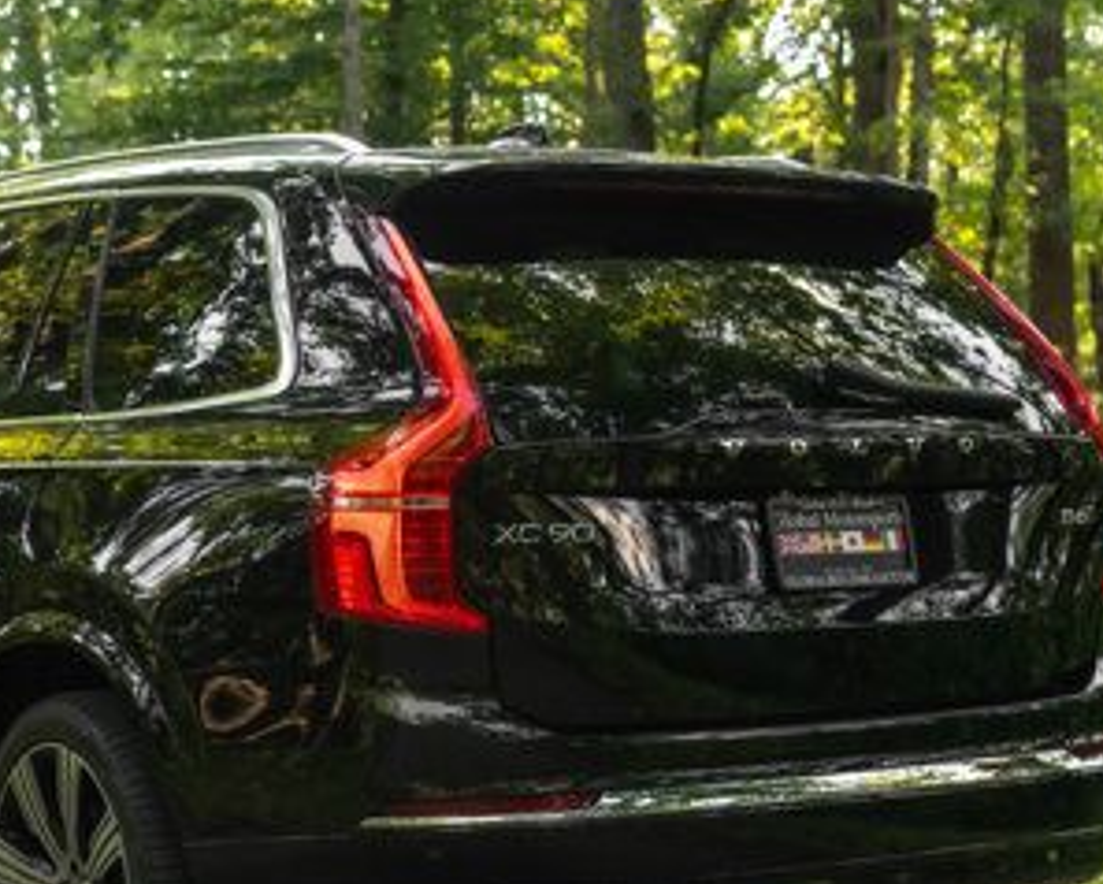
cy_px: 600
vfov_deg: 16.9
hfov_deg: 20.9
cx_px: 331
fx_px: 2973
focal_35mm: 91
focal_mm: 45
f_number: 5
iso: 640
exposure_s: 1/400
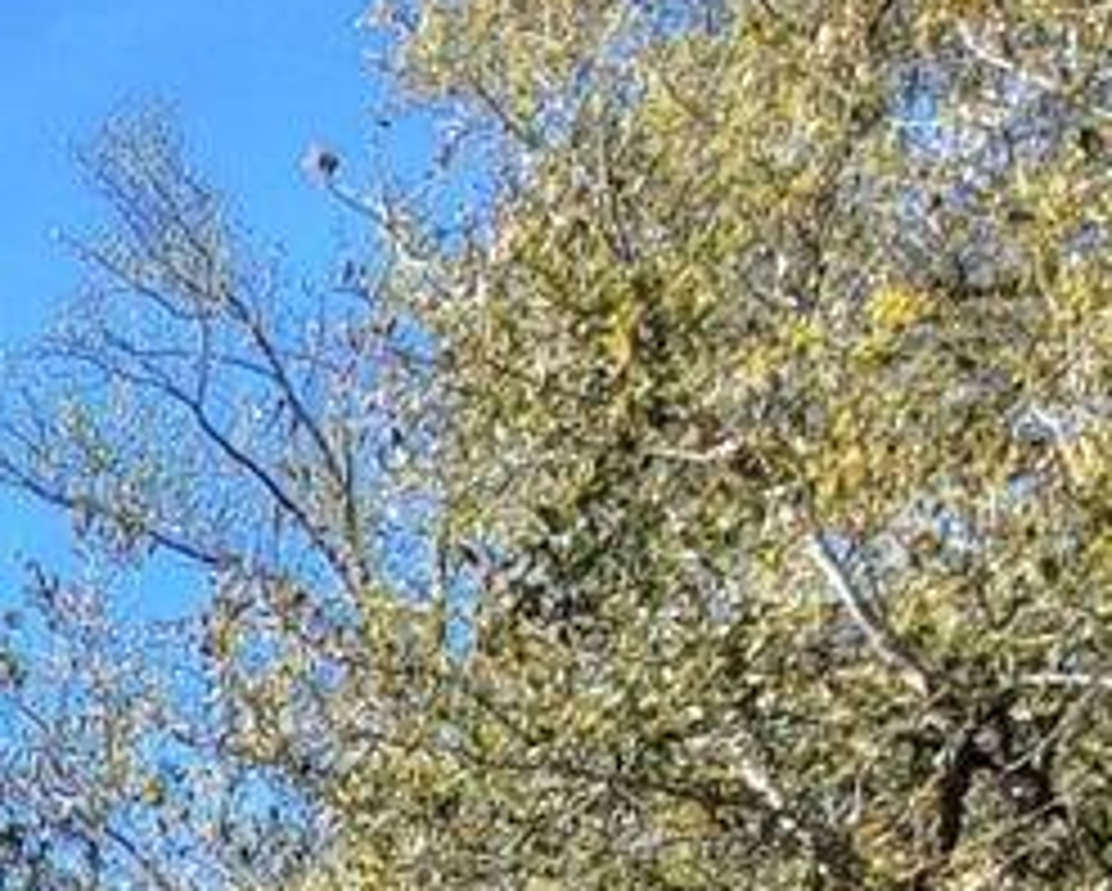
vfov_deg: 15.8
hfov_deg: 18.8
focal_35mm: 70
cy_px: 1917
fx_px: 2306
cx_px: -1033
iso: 50
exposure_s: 1/1429
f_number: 2.2
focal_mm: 2.2
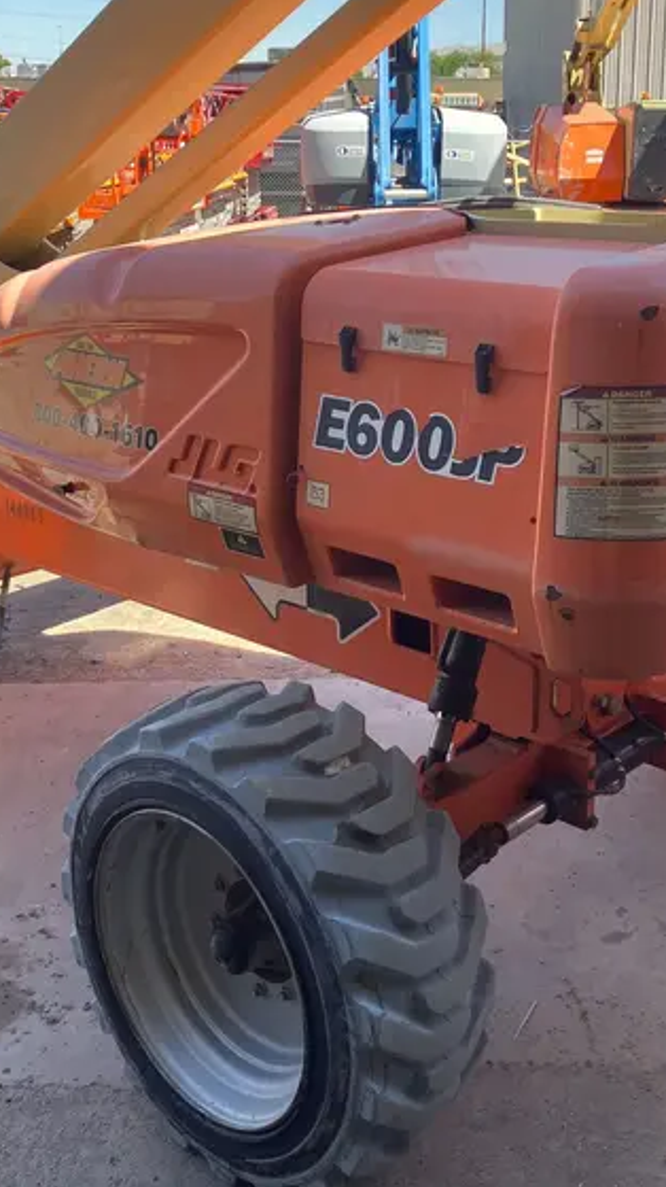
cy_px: 513
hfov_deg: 29.5
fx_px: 1257
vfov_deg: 50.3
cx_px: 424
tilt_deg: -16.6
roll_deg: -0.5
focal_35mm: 40
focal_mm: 3.99
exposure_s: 1/368
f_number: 1.8
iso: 32
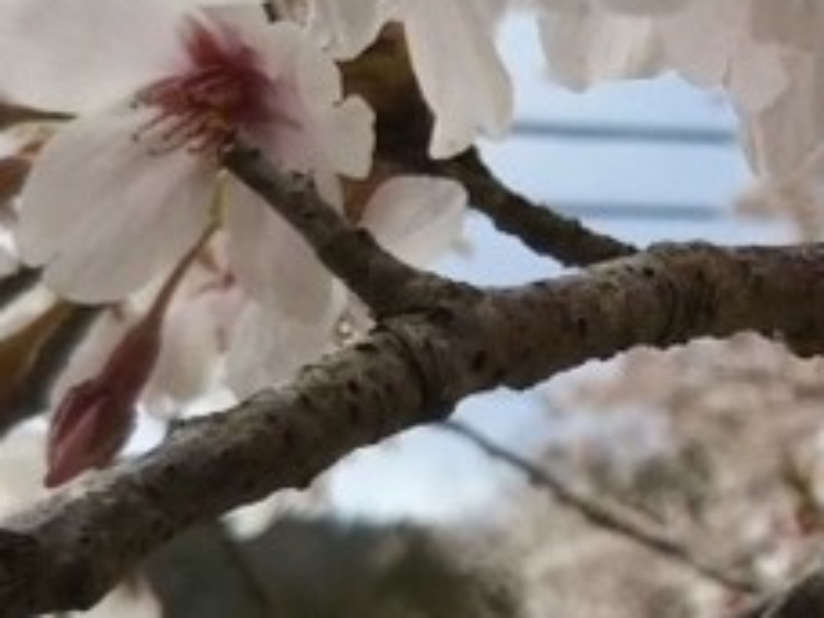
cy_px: 98
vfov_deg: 9.4
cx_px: 1185
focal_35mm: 158
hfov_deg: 12.0
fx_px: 3761
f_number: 2.2
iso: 25
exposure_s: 1/246
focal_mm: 4
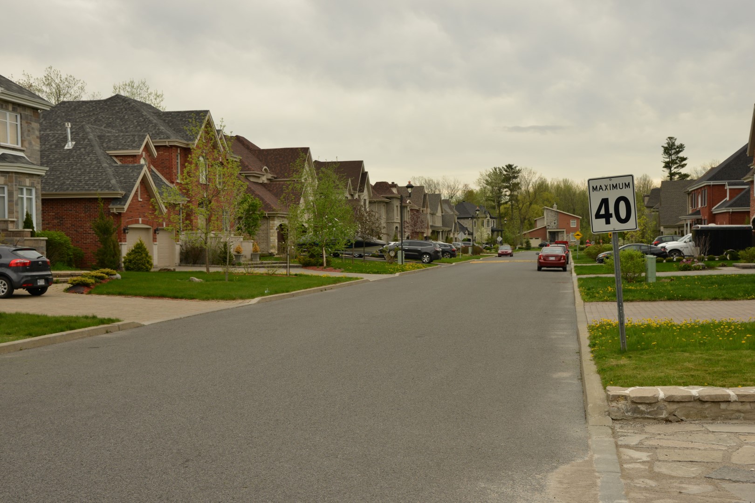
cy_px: 252
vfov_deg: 33.4
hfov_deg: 48.5
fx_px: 839
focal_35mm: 40
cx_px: 378
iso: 320
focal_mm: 40
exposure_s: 1/160
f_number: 10
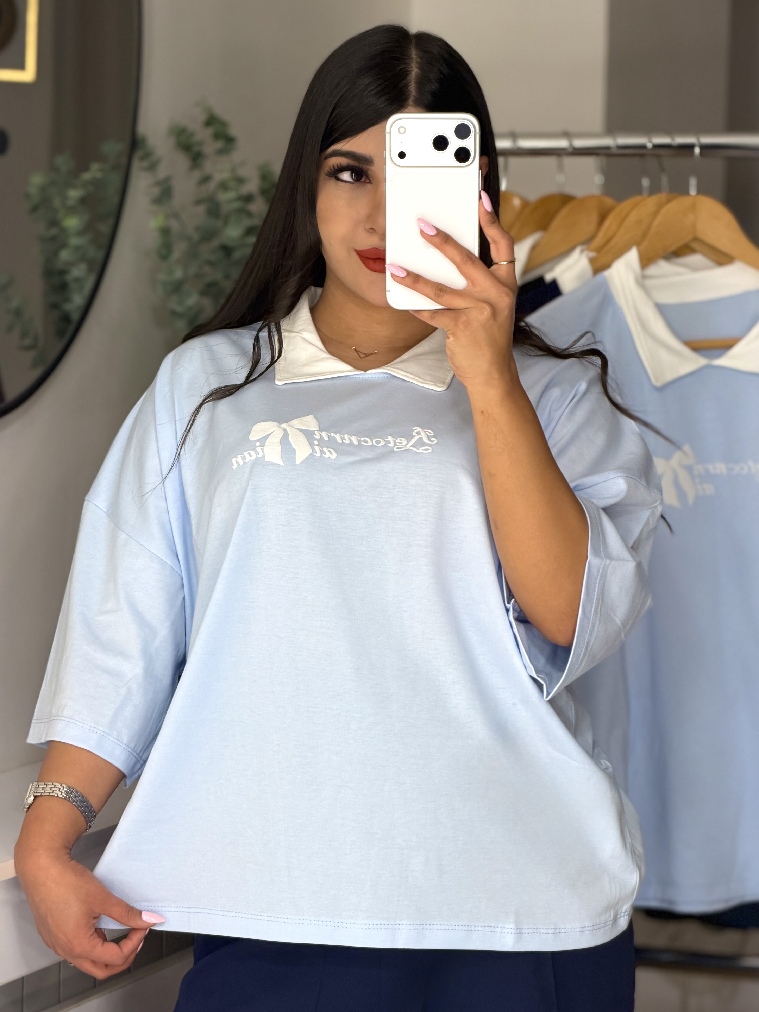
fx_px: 2924
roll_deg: -1.5
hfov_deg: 14.8
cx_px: 380
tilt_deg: -7.1
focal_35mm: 100
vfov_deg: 19.6
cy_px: 506
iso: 80
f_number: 2.8
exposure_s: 1/100
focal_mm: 16.89
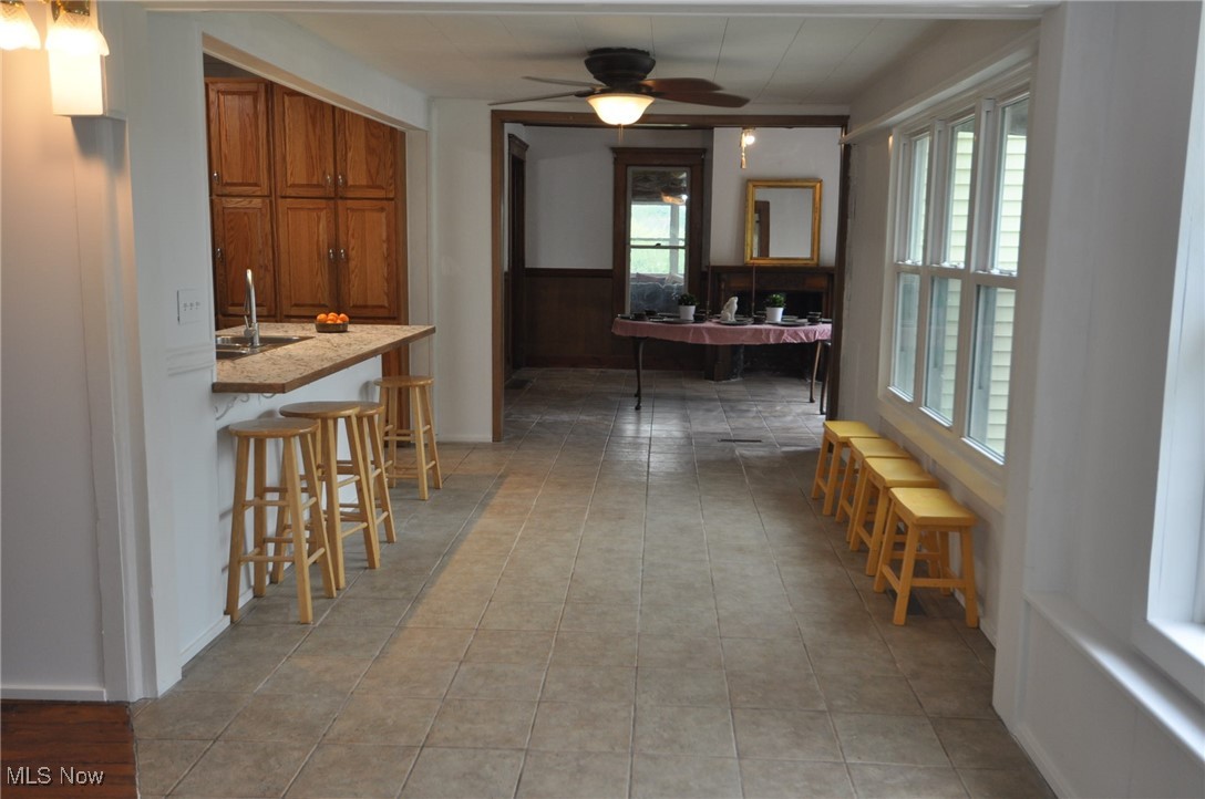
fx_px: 1003
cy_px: 400
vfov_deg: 43.5
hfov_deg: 62.0
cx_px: 602
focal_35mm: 30
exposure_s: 1/80
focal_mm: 20
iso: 400
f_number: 4.5
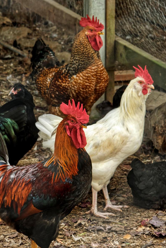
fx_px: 1445
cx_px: 29
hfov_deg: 6.6
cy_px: 129
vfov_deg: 9.8
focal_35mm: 209
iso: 320
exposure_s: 1/60
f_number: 7.1
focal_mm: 120
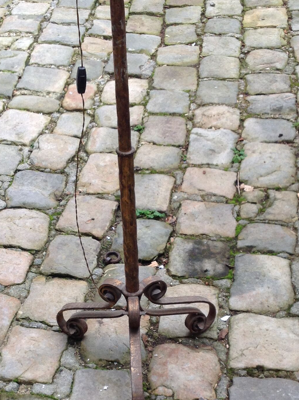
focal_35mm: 66
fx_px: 762
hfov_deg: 22.1
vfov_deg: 28.8
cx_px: 111
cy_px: 317
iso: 80
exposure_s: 1/120
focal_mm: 4.28
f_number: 2.4
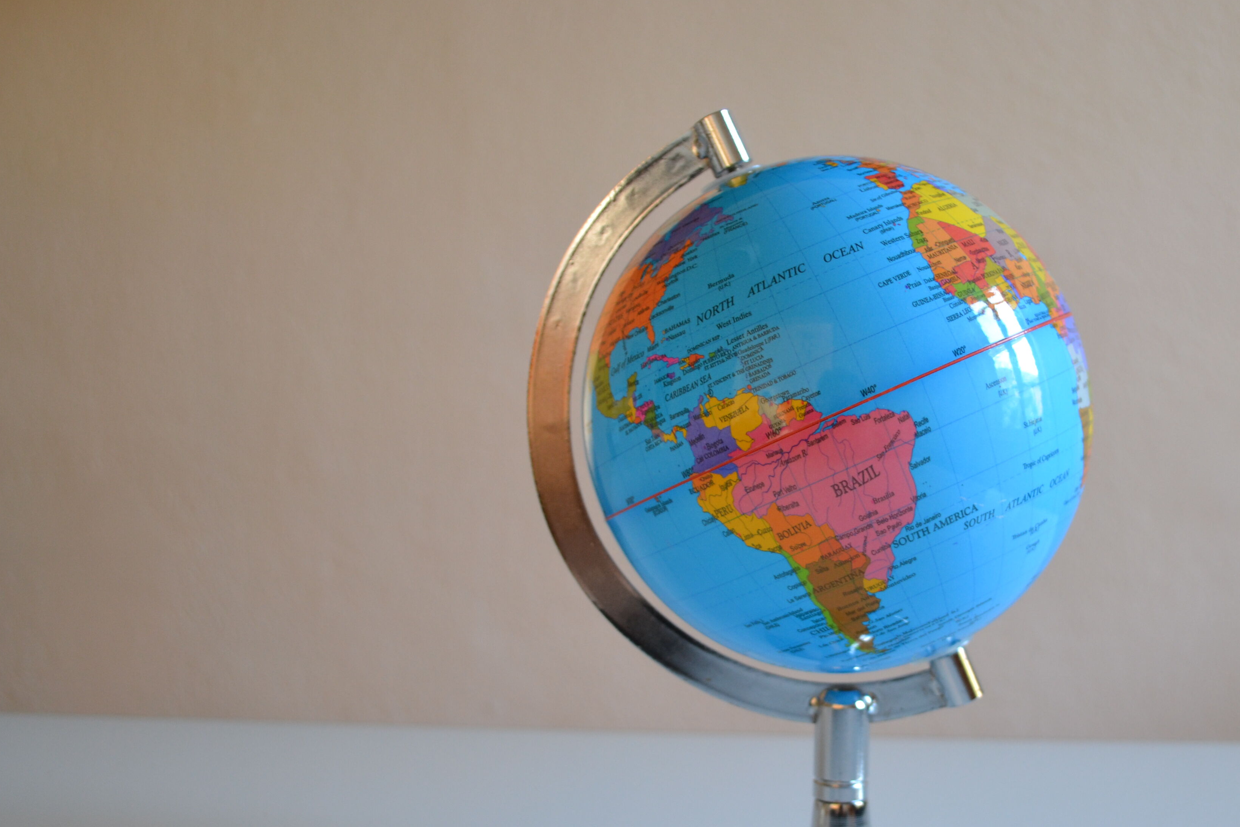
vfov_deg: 31.6
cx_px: 803
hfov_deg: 45.8
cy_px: 550
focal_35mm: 42
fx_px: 1447
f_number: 3.8
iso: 400
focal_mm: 20
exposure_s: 1/50
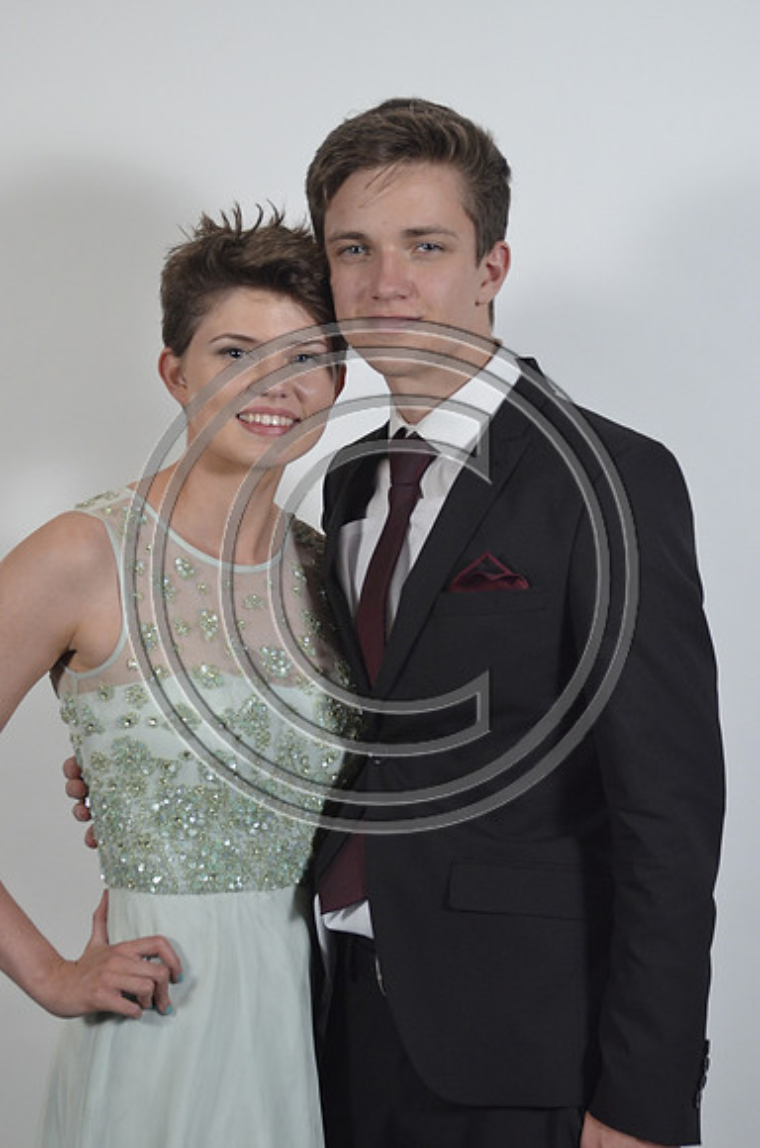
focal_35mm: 87
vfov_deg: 23.4
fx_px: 2768
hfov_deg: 15.6
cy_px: 574
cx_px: 380
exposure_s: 1/100
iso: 1600
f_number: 5.6
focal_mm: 58
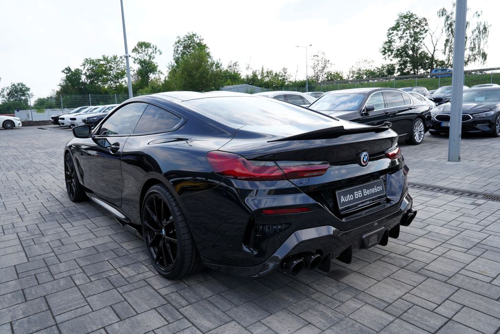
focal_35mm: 25
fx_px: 347
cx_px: 250
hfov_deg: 71.5
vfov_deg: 51.3
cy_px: 167
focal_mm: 25
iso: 100
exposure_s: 1/160
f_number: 6.3
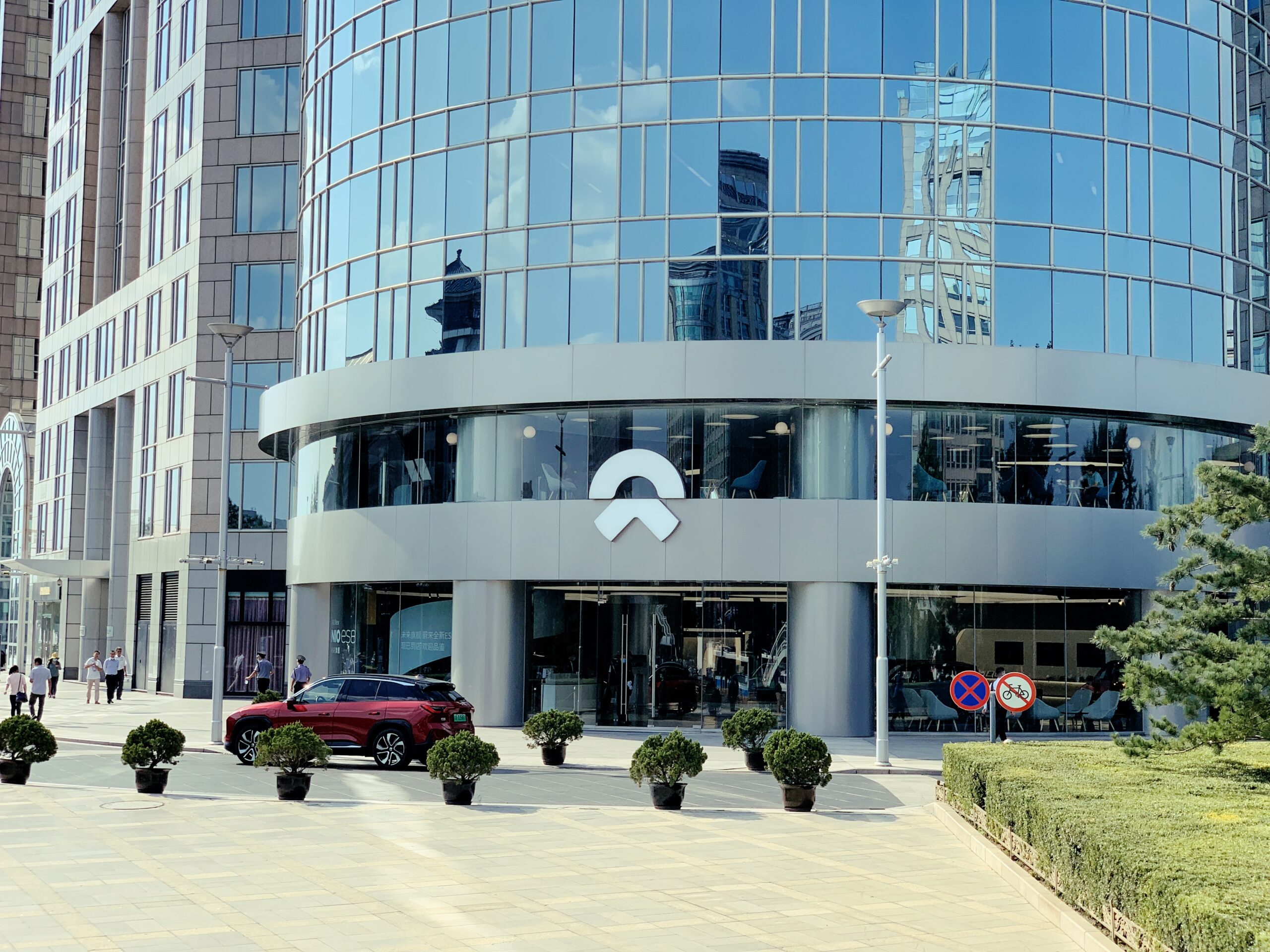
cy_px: 476
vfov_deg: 28.0
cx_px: 635
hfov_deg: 36.8
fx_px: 1908
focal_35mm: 52
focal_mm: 6
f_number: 2.4
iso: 16
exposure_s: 1/872
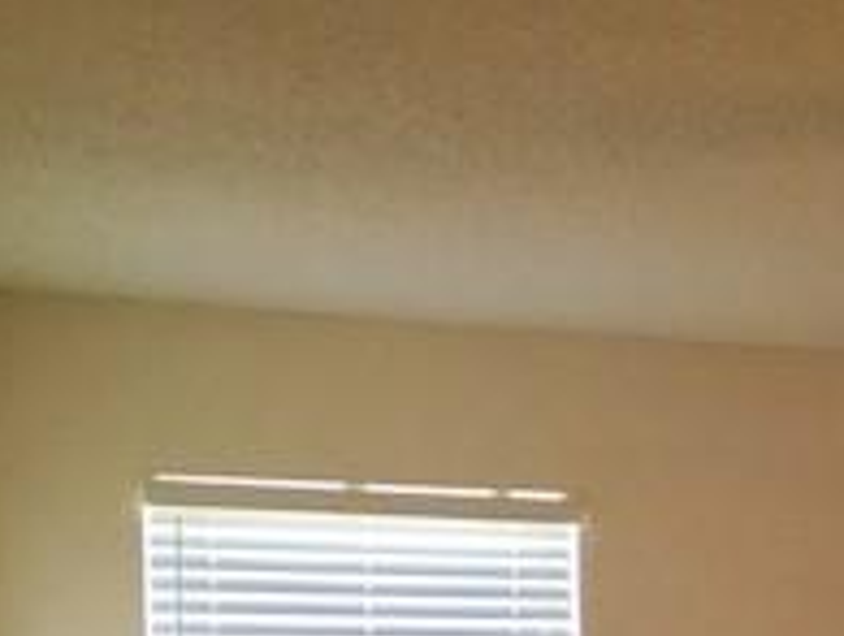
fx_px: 2321
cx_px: 1225
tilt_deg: -1.6
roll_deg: +1.1
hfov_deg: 18.5
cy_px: 826
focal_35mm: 95
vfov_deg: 14.9
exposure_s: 1/15
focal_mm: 4.15
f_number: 2.2
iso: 50
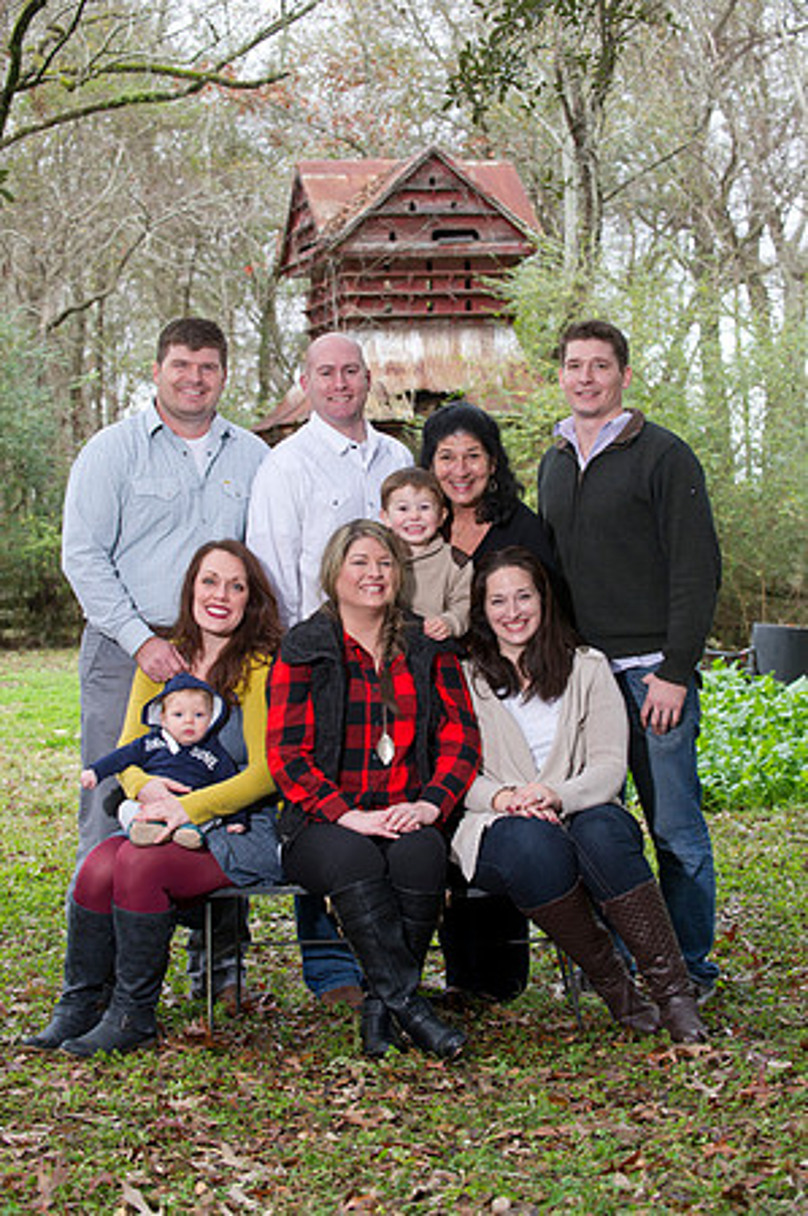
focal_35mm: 75
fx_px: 2531
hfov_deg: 18.1
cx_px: 404
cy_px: 608
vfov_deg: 27.0
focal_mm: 75
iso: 800
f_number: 5
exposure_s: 1/100
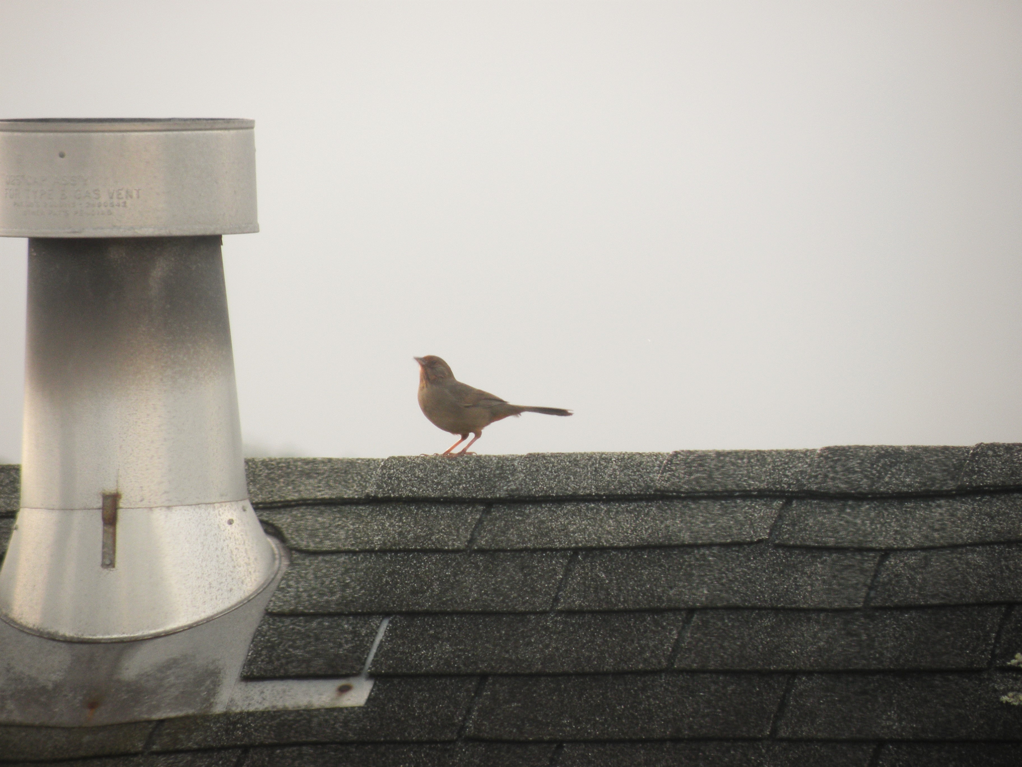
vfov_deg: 3.1
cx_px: 511
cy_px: 384
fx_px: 14349
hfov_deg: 4.1
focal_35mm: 486
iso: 64
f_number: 4.5
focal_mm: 84.2
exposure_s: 1/212
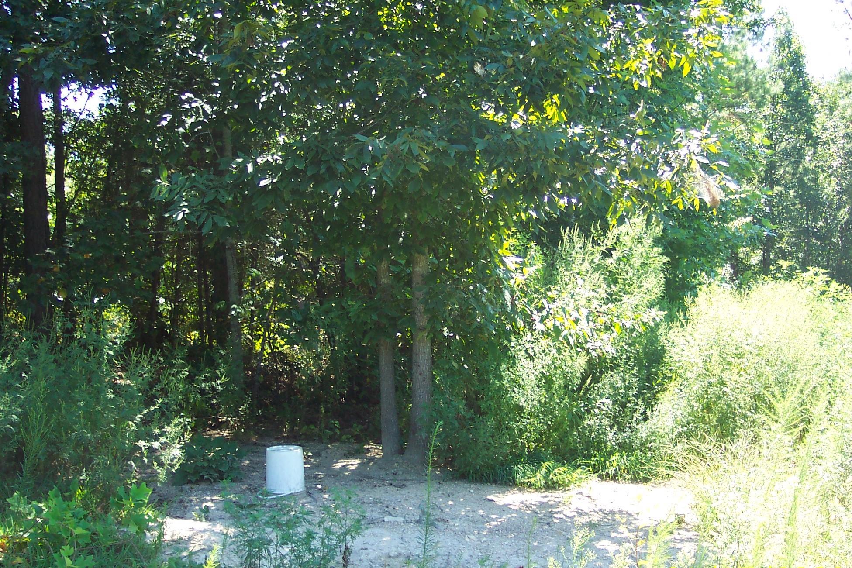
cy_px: 284
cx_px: 426
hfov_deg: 50.7
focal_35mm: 38
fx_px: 899
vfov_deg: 35.1
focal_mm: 8
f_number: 2.8
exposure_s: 1/180
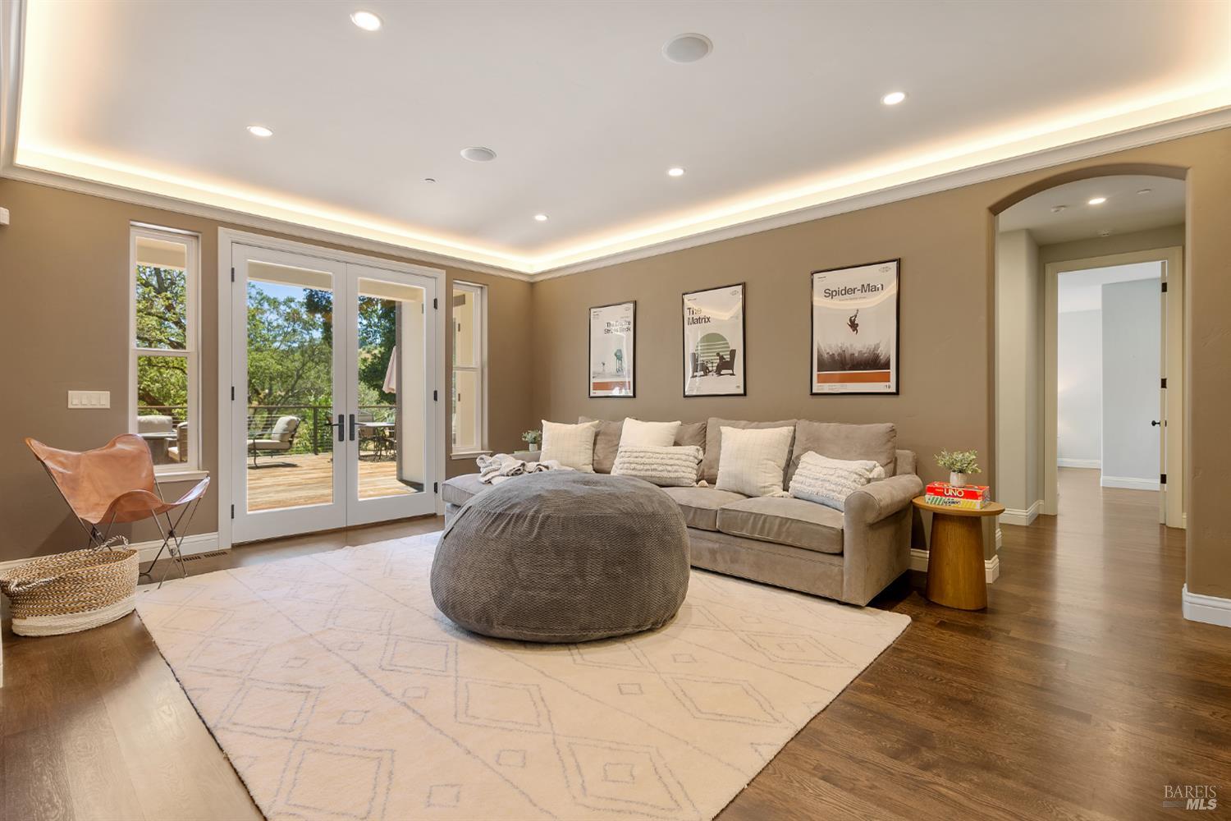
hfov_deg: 96.7
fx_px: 547
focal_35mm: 16
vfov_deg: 73.7
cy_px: 410
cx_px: 616
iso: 400
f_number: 8
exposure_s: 1/2.5
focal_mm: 16
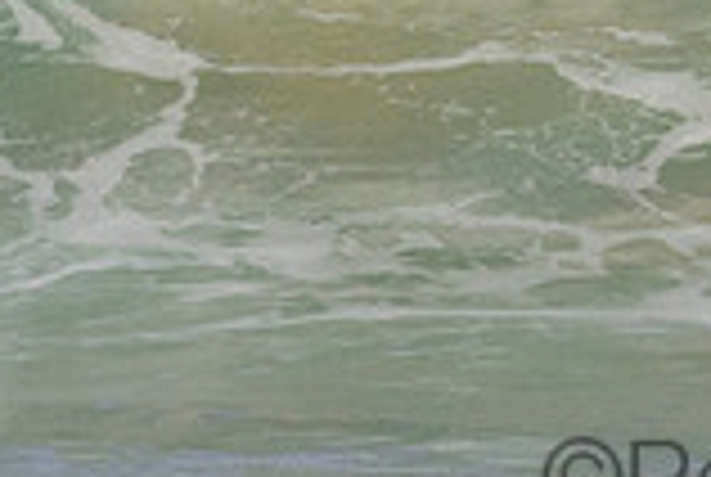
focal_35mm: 4016
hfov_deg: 0.5
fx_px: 79465
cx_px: 946
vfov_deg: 0.3
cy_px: -559
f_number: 11
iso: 1600
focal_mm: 800
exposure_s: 1/2000
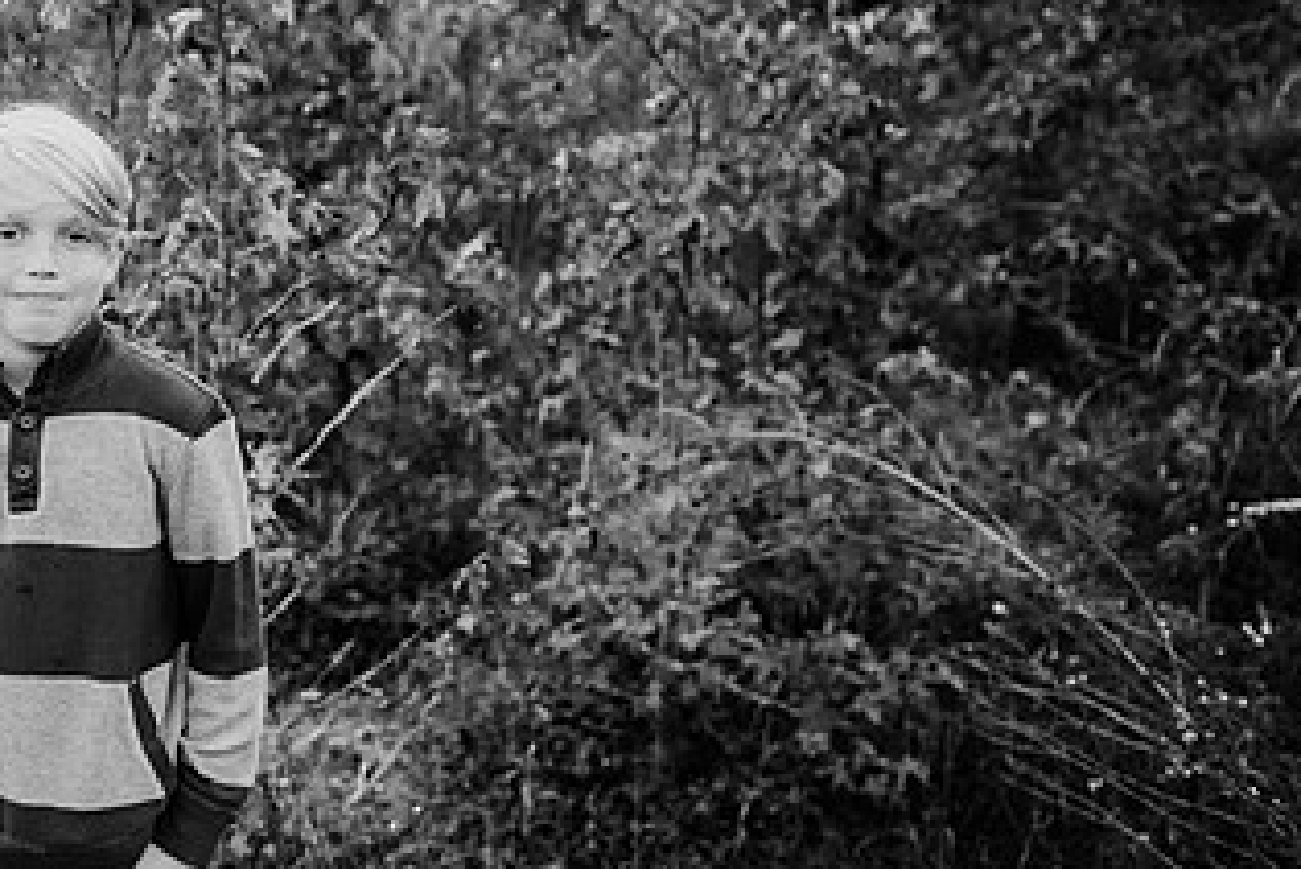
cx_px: 189
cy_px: 311
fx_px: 1591
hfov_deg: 41.7
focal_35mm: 44
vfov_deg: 30.4
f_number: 2.5
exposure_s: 1/800
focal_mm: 24
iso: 200
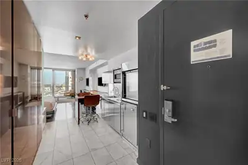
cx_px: 124
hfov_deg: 104.3
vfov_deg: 81.1
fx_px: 96
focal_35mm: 14
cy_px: 82
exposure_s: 1/40
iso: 800
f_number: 8
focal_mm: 14
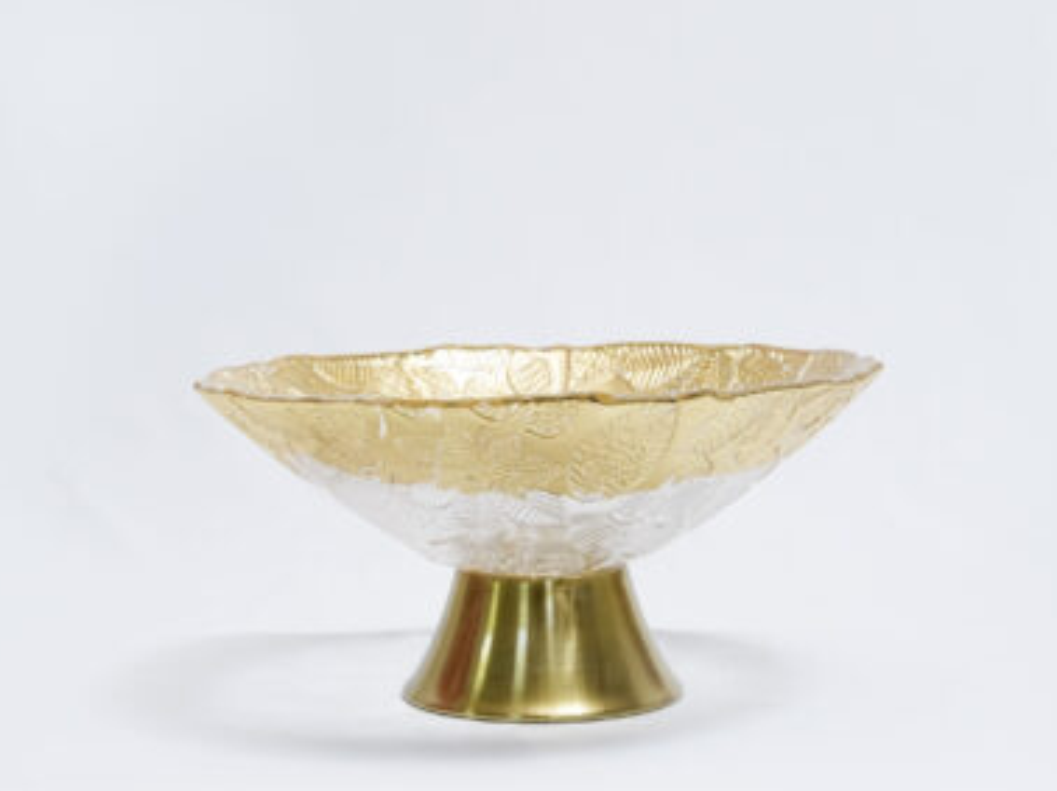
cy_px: 393
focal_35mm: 115
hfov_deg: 17.1
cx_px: 579
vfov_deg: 12.9
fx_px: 3509
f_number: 10
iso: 3200
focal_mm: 70
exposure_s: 1/125
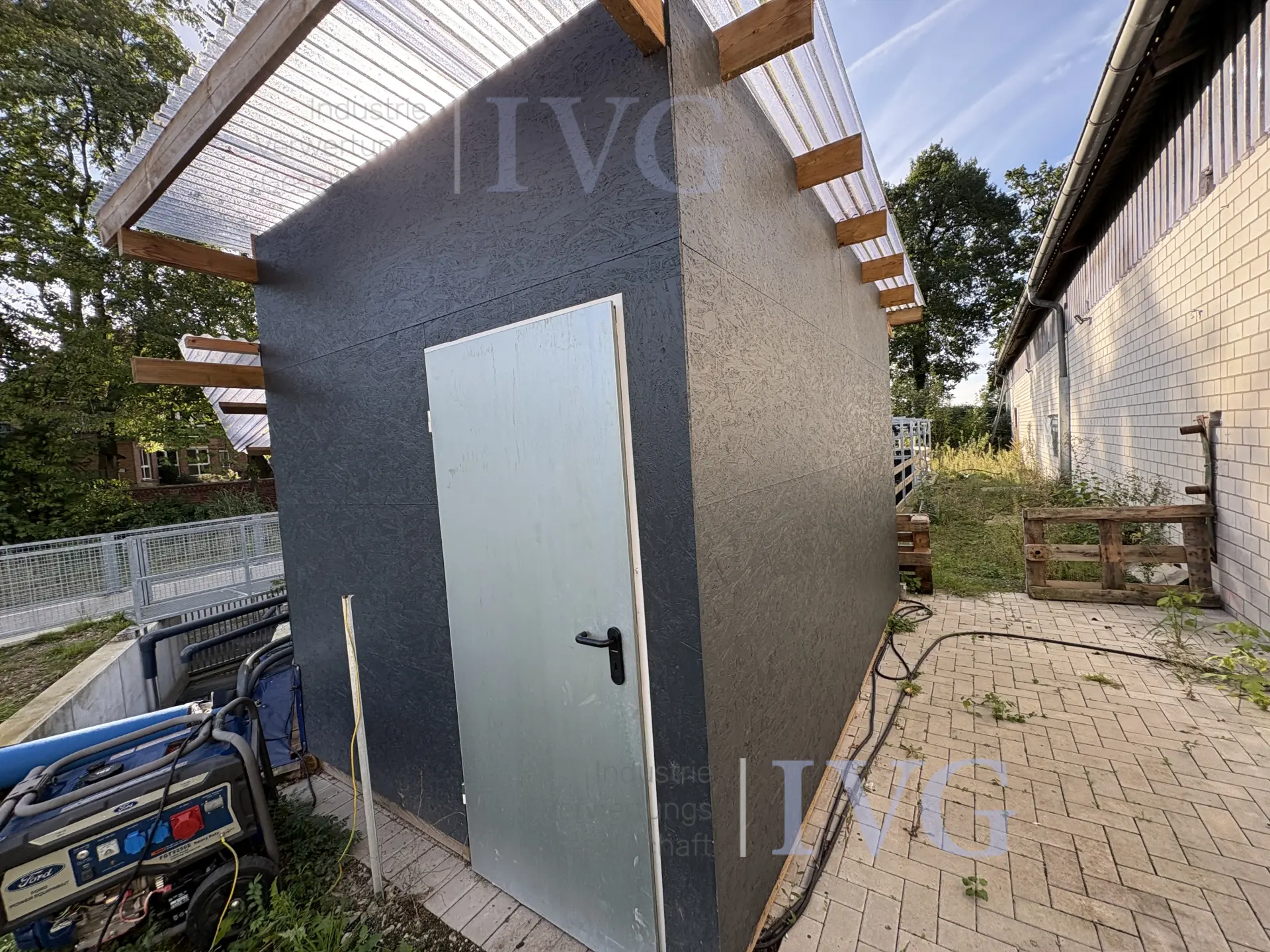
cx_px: 635
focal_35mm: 14
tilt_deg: -1.7
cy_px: 476
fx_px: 514
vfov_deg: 85.7
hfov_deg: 102.1
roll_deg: +3.6
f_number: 2.2
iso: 40
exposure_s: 1/356
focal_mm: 2.22
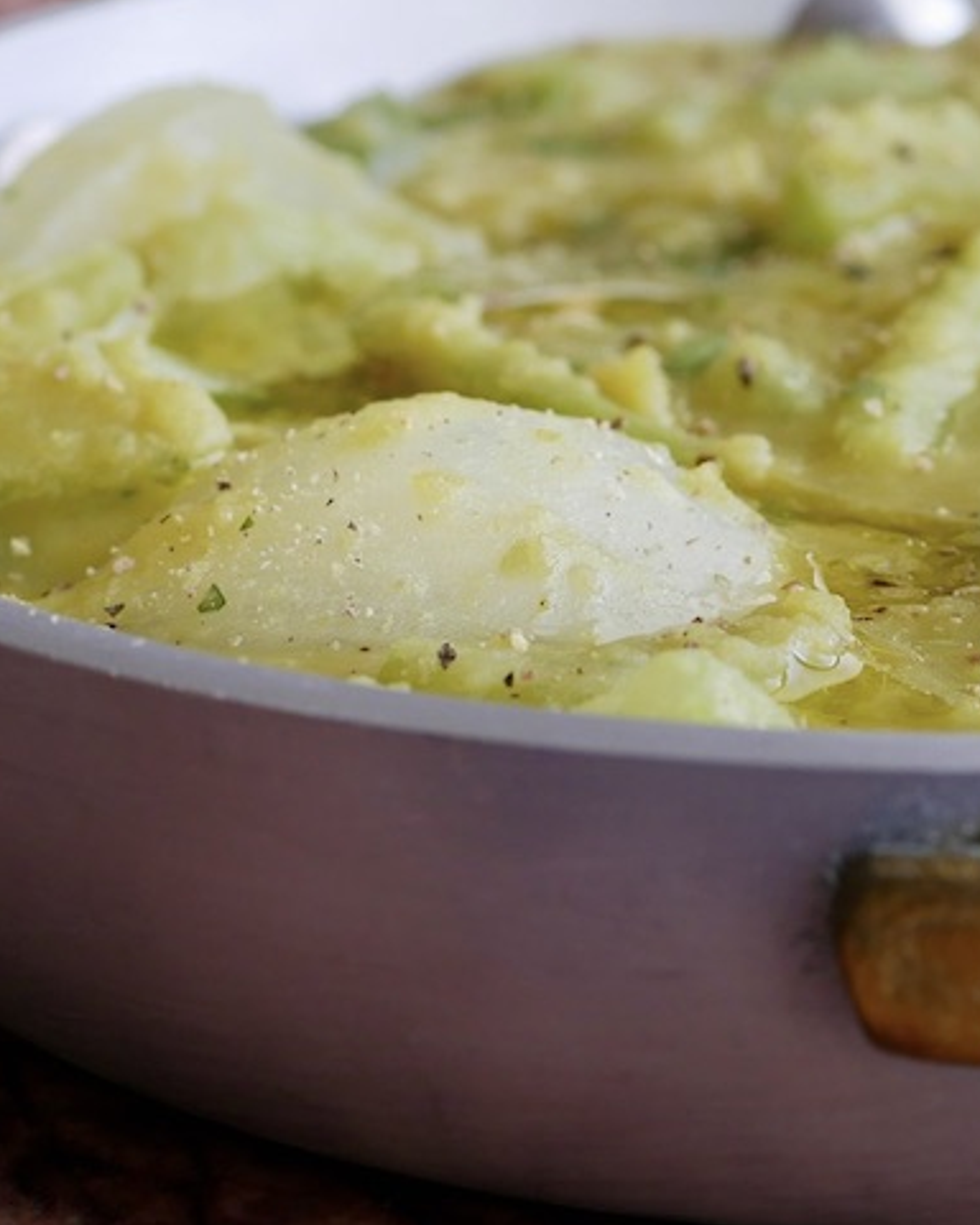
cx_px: 1034
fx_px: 7614
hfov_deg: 7.3
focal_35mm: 210
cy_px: 271
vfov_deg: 9.2
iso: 200
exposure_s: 1/10
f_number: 5
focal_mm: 43
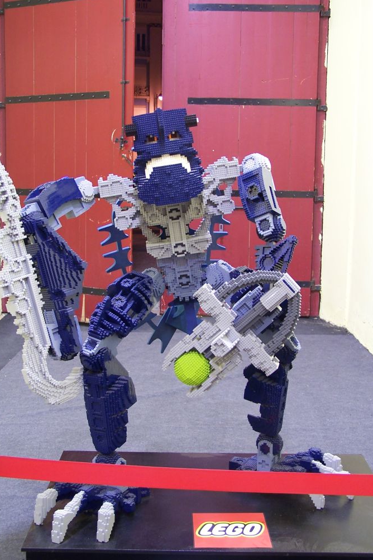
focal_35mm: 51
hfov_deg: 26.5
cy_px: 275
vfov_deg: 38.9
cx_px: 180
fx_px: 793
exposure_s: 1/3
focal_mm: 8
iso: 80
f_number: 3
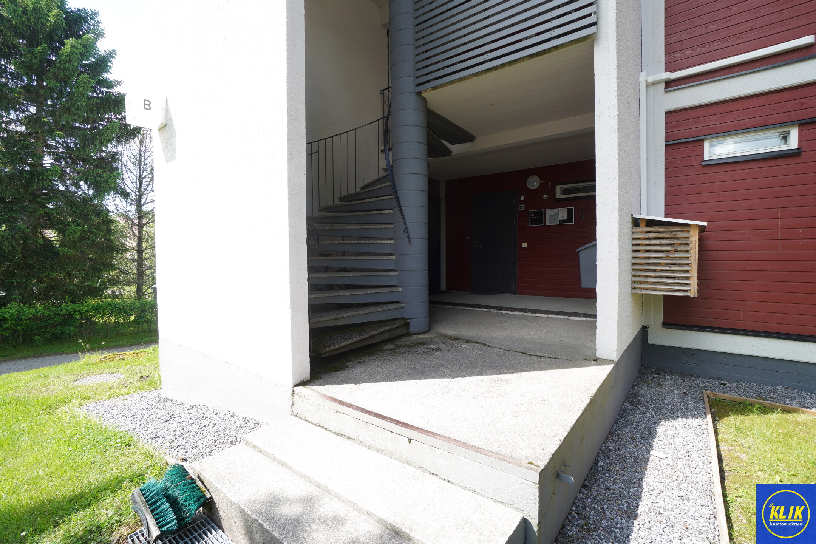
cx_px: 408
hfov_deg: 100.4
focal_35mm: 15
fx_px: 340
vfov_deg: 77.3
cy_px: 272
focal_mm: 10
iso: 100
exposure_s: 1/80
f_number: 6.3
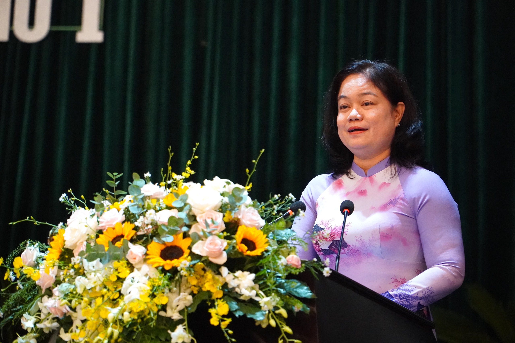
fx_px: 2253
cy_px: 172
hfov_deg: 13.0
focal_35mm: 158
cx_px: 258
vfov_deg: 8.7
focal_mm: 105
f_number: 4
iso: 4000
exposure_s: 1/200
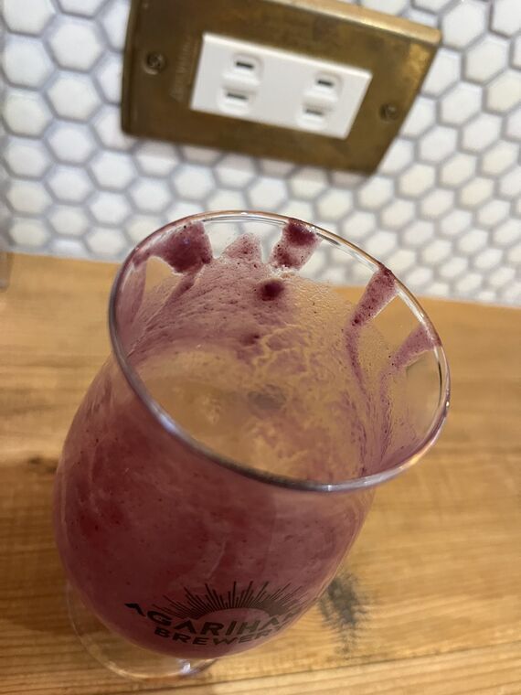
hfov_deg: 53.1
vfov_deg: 67.3
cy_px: 348
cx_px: 260
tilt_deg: -47.1
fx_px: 522
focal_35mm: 26
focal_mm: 5.1
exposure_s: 1/60
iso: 400
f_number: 1.6
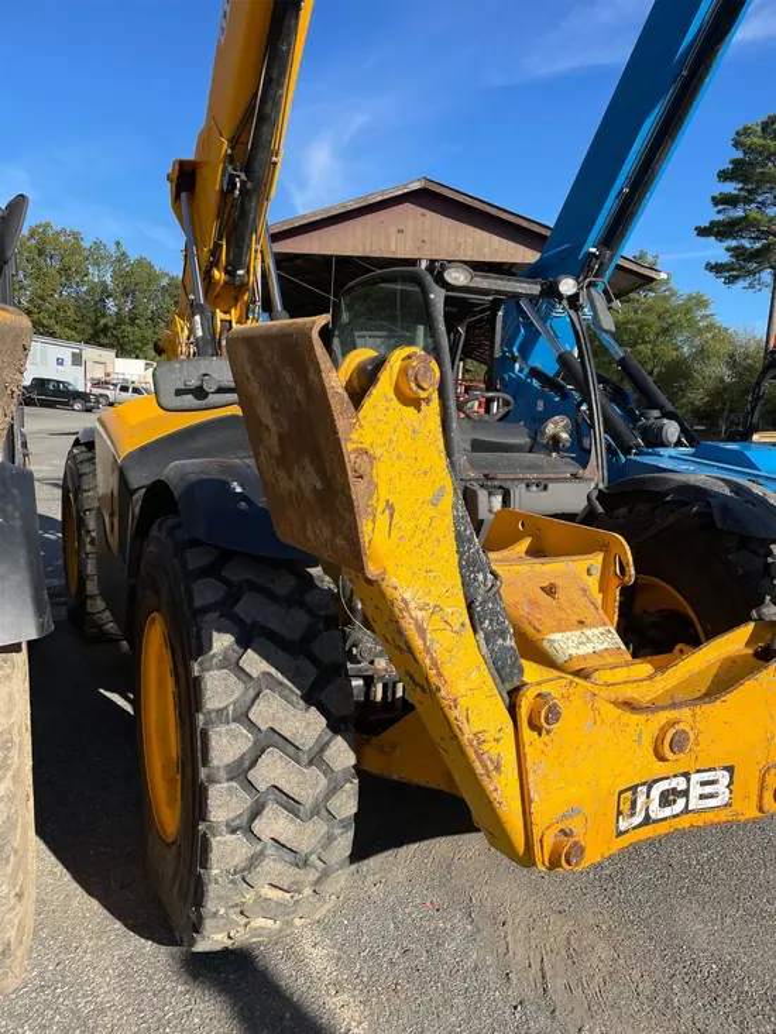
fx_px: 777
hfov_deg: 53.1
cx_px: 388
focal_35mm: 26
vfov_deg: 67.3
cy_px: 517
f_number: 1.6
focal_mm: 4.2
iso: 32
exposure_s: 1/3125
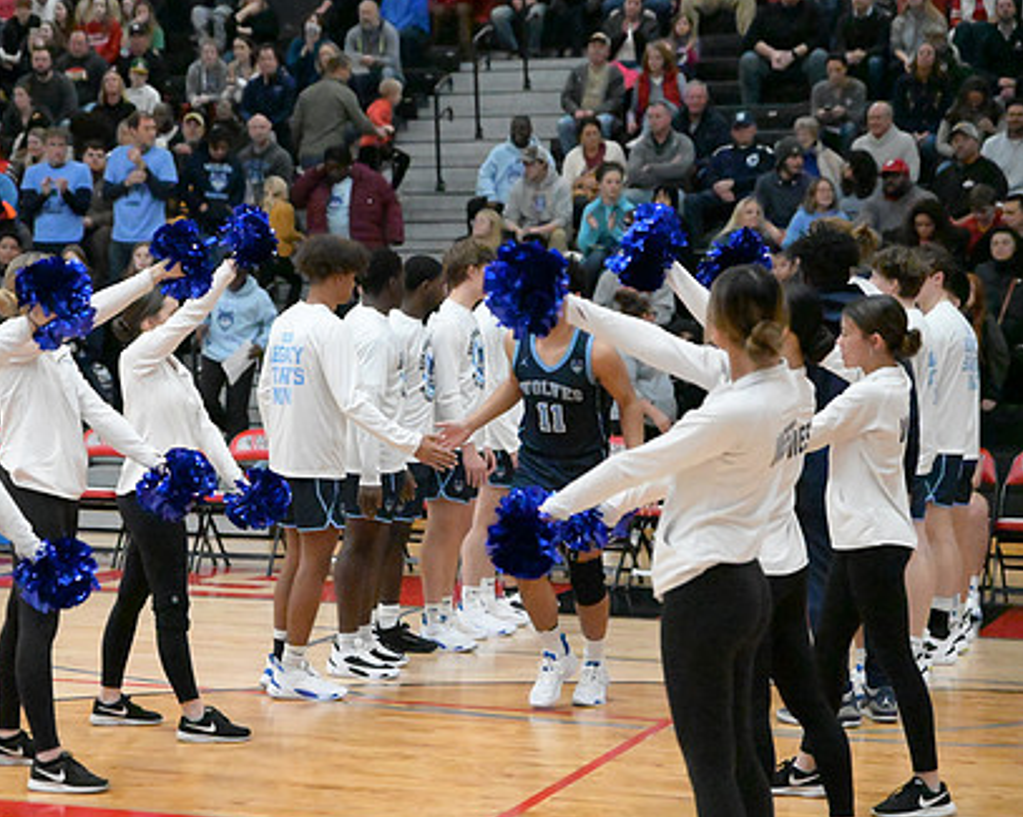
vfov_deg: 16.9
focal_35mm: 91
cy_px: 447
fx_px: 2753
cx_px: 299
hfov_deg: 20.9
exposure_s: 1/8000
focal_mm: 68
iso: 51200
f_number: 2.8
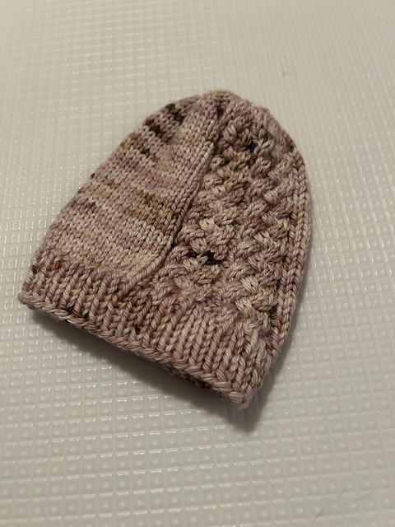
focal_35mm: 26
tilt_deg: -67.6
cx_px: 198
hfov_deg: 53.1
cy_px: 264
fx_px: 396
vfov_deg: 67.3
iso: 500
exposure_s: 1/60
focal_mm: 5.7
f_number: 1.5
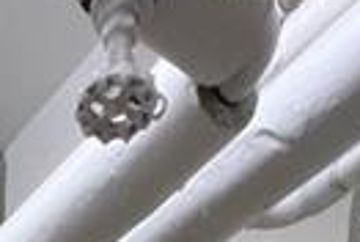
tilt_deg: -9.3
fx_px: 792
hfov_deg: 23.5
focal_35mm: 79
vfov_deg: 7.7
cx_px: -66
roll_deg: -0.6
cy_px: 1020
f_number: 1.8
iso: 80
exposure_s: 1/120
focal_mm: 1.57
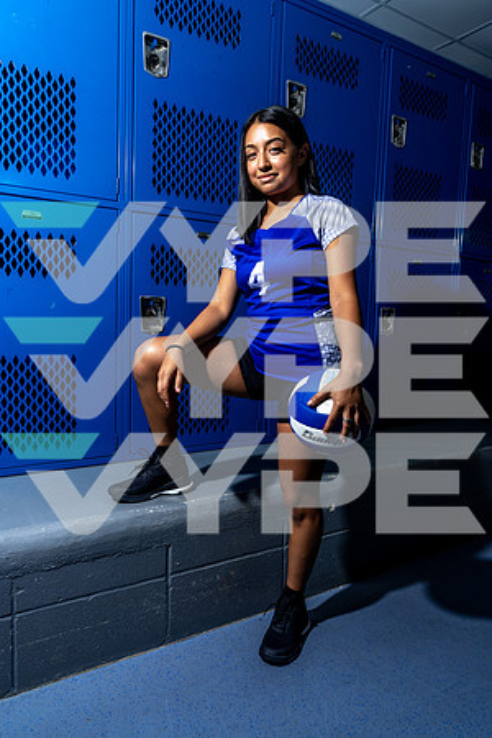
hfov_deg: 51.3
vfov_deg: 71.5
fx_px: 512
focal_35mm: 25
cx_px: 246
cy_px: 369
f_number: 8
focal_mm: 25
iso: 100
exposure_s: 1/125
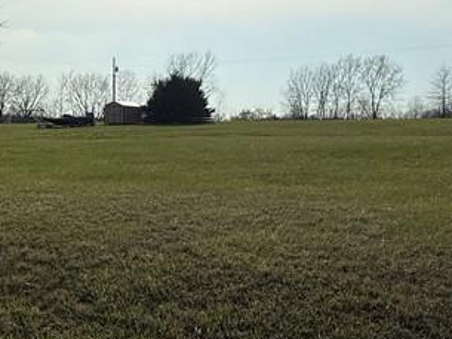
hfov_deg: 38.2
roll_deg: -1.9
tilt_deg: -0.5
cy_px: 148
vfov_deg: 30.9
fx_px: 614
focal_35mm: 47
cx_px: 61
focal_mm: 2.22
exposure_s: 1/7634
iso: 40
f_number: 2.2
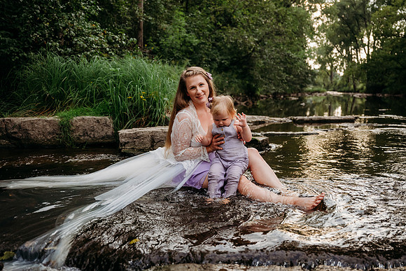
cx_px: 203
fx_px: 375
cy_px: 142
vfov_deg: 39.7
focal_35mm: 33
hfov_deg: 56.9
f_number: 2.8
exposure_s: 1/1600
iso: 500
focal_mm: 30.5
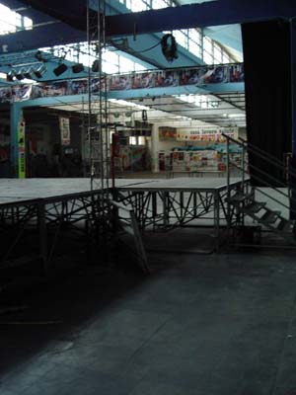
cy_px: 198
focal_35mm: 38
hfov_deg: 37.7
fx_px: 433
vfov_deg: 49.0
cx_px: 148
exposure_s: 1/4
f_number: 2.6
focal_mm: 5.8
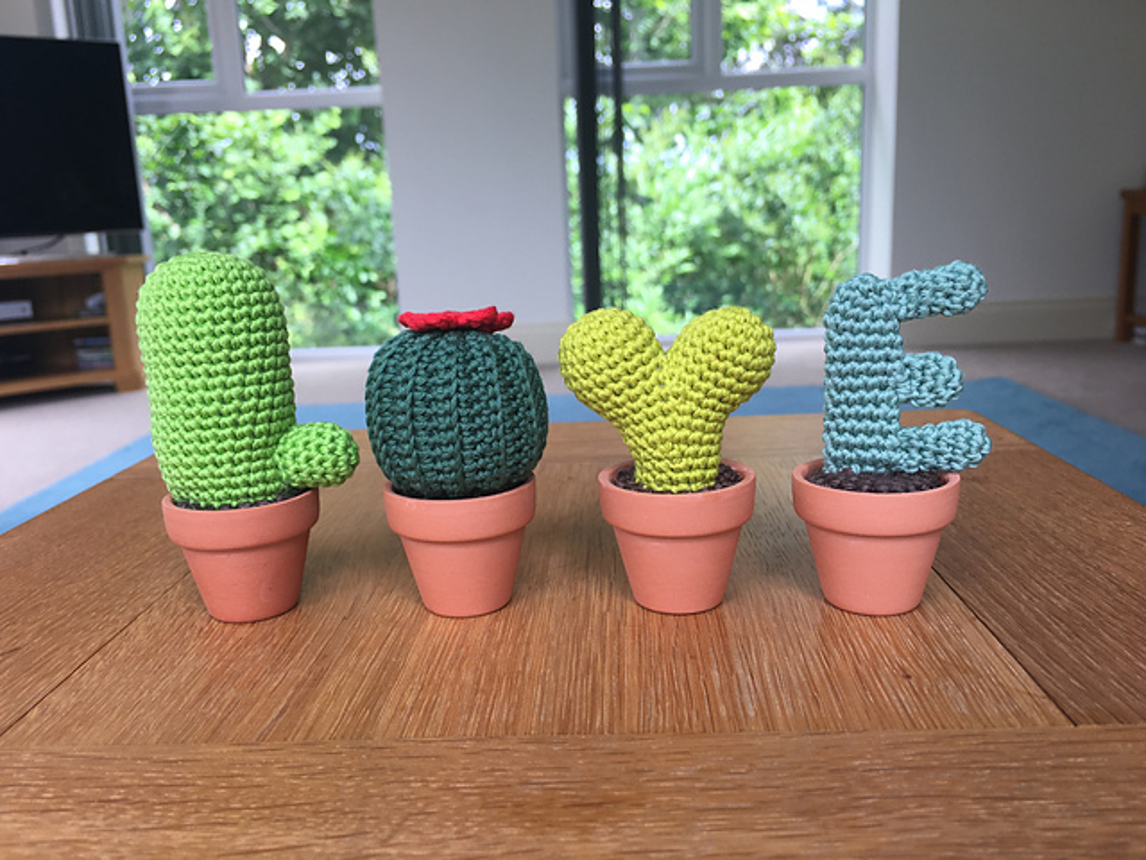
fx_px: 960
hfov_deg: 61.7
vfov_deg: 48.2
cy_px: 430
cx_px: 573
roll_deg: +2.1
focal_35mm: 29
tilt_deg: -12.1
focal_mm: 4.15
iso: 25
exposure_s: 1/100
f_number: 2.2
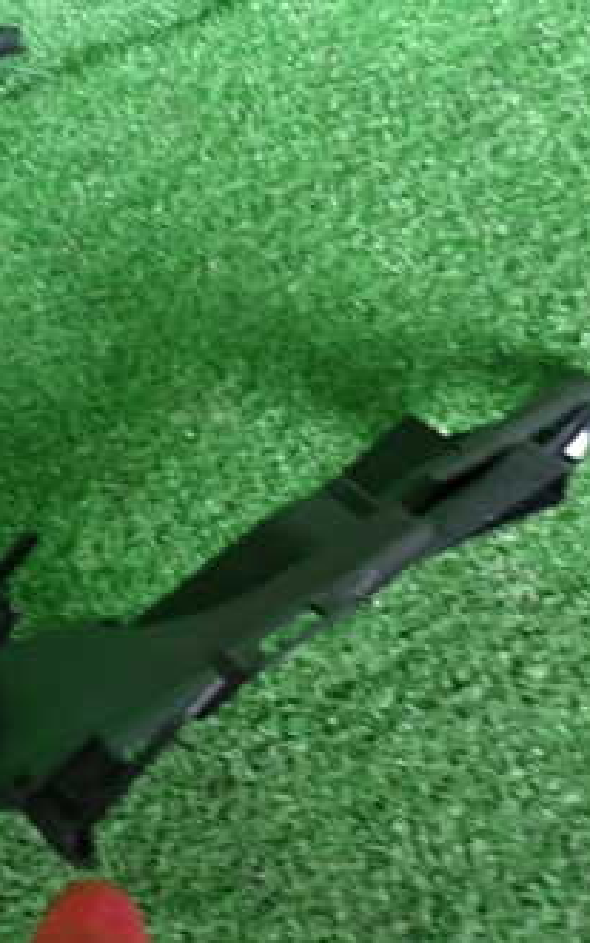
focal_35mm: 48
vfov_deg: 41.8
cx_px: -111
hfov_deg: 24.5
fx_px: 1234
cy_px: 413
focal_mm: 4.5
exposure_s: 1/30
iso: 320
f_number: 2
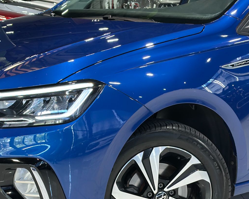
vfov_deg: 17.4
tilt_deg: -13.7
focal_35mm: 88
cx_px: 76
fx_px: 649
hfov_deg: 21.6
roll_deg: +0.1
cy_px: 149
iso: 160
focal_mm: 6.86
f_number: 1.78
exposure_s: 1/66
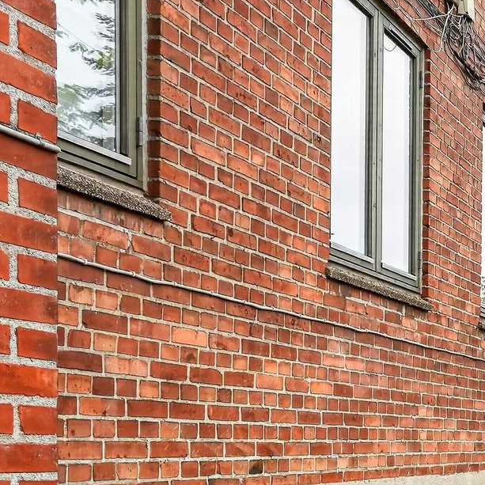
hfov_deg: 18.6
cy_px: 456
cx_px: 886
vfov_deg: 23.5
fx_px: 1125
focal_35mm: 71
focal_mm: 20
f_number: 8
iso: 400
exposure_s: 1/30
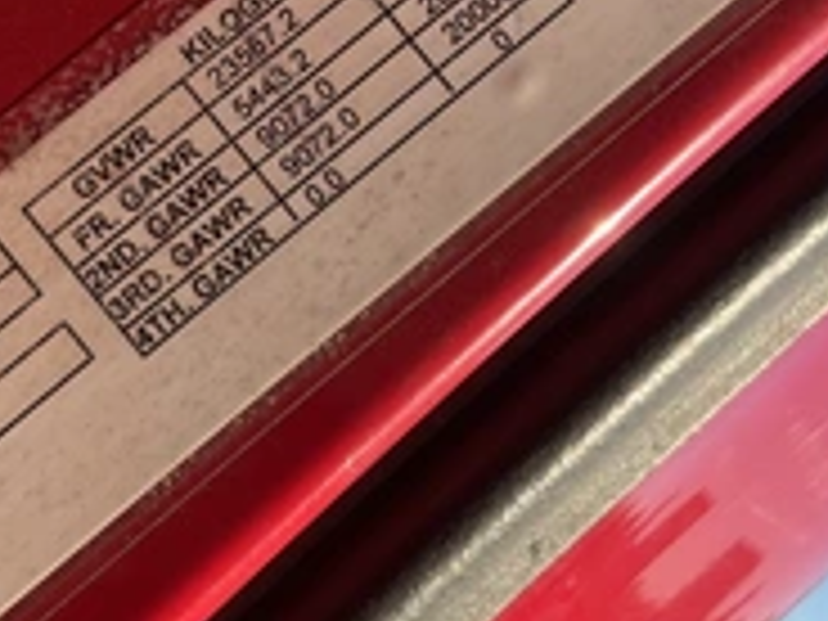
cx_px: 320
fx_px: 1507
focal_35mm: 63
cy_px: 112
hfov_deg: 30.6
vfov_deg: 22.9
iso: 25
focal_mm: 3
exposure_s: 1/586
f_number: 1.8
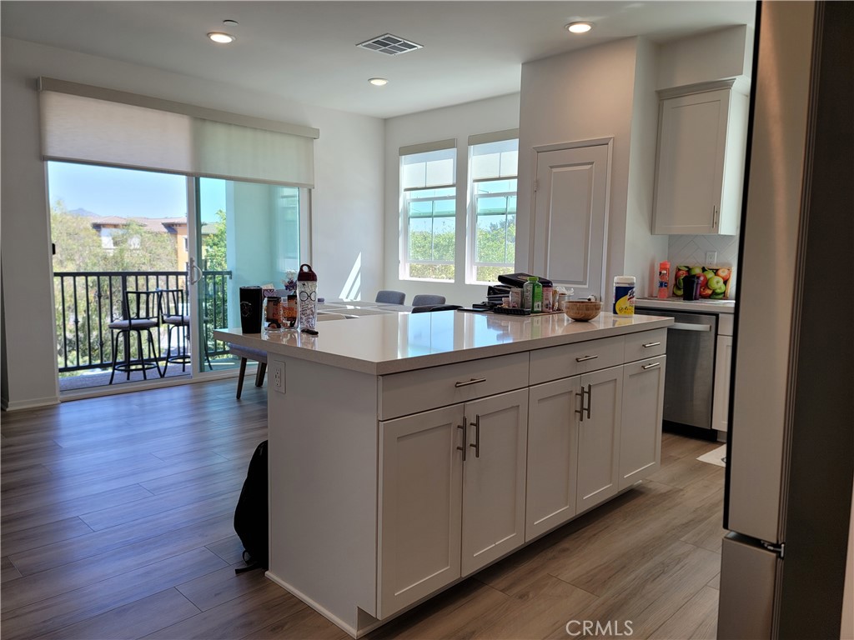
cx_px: 427
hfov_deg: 69.4
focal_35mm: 25
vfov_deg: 54.9
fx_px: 617
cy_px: 320
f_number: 1.8
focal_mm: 7
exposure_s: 1/120
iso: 25
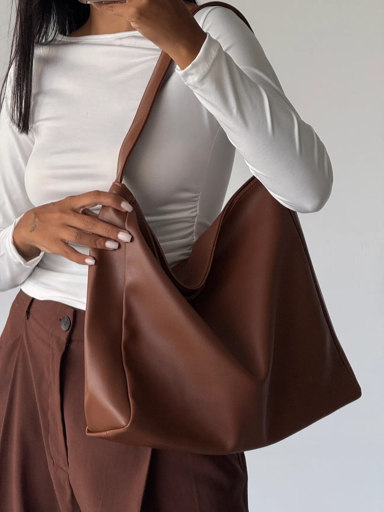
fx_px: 1775
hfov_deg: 12.3
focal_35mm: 120
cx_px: 192
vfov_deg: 16.4
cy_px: 256
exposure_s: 1/99
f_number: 2.8
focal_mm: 15.66
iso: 100
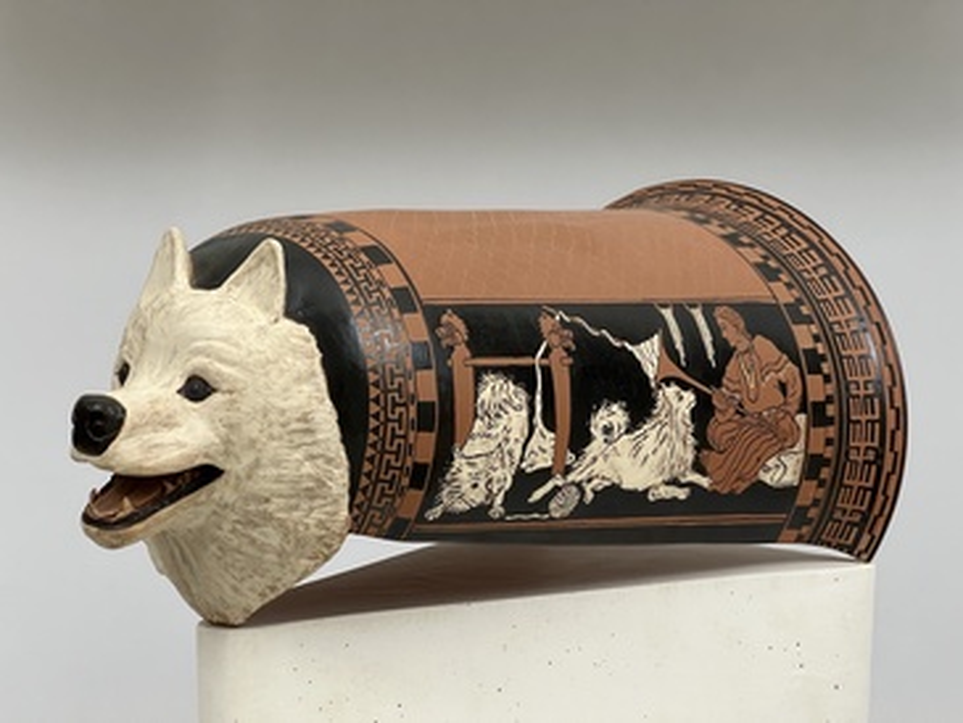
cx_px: 482
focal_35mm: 77
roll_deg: +0.0
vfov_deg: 19.1
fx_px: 2143
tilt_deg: -5.5
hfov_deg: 25.3
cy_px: 362
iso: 320
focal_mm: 9
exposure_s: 1/50
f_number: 2.8
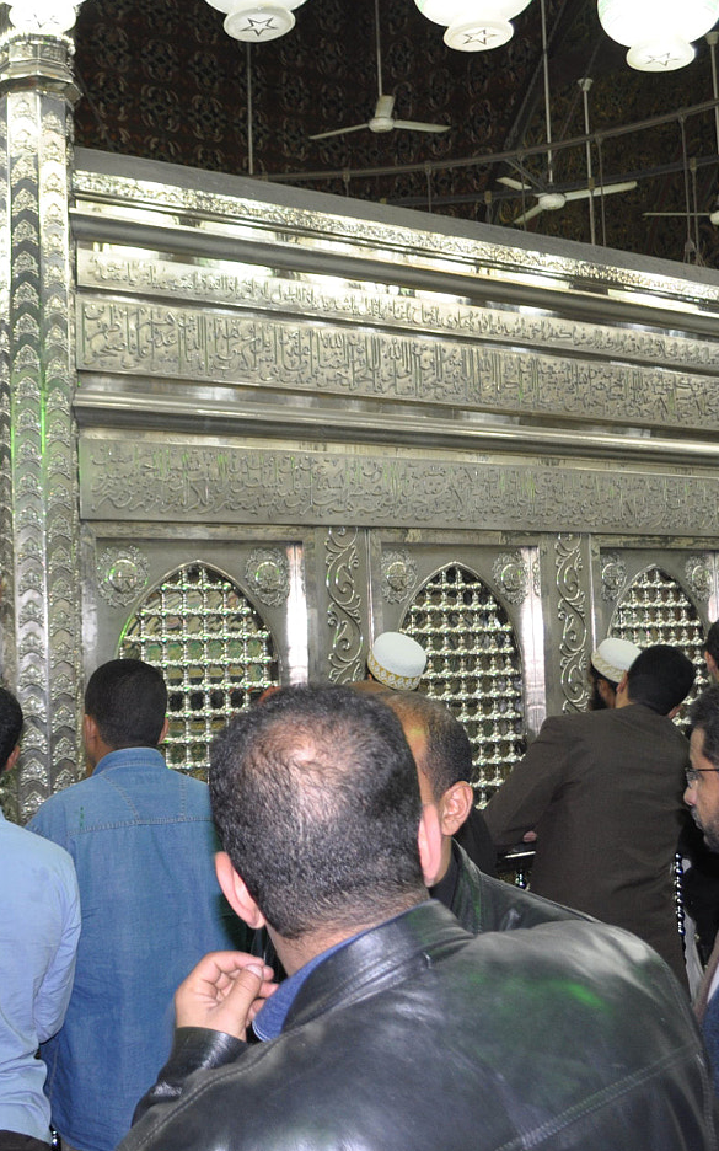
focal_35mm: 47
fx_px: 1474
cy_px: 511
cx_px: 168
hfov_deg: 27.0
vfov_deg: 42.6
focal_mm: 18
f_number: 3.5
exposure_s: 1/15
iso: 400
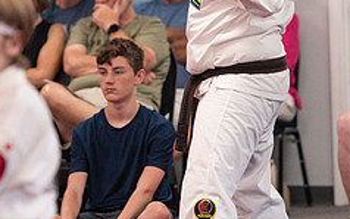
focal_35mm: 410
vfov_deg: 3.2
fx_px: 3913
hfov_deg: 5.1
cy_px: 76
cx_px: 107
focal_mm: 160
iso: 1600
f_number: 3.5
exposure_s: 1/400
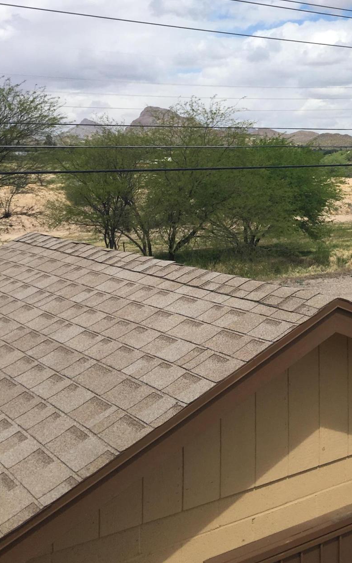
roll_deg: +0.8
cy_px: 154
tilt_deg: +1.2
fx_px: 752
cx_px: 334
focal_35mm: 49
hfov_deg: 25.3
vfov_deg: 40.1
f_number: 2.2
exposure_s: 1/2653
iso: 25
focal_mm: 4.15
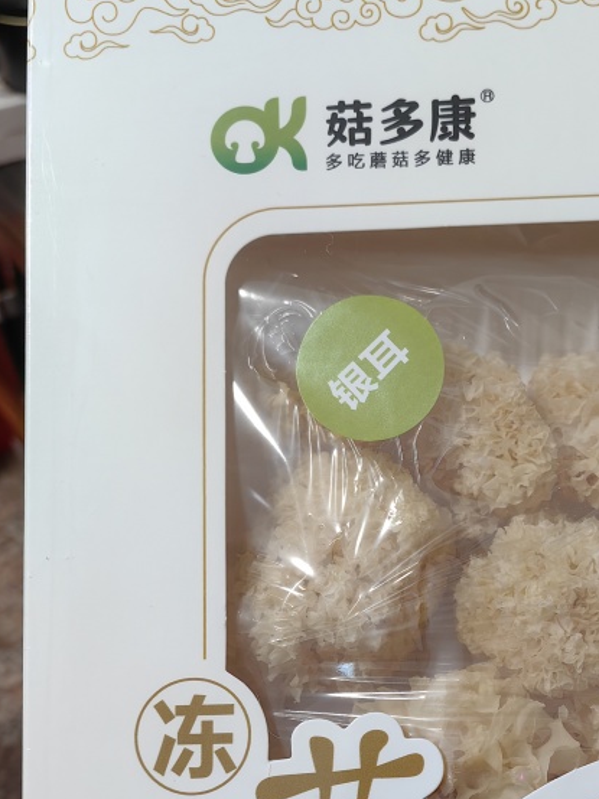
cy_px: 604
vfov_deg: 36.0
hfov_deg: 27.4
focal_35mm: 52
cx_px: 492
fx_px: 1201
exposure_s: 1/50
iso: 250
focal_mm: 5.75
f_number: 2
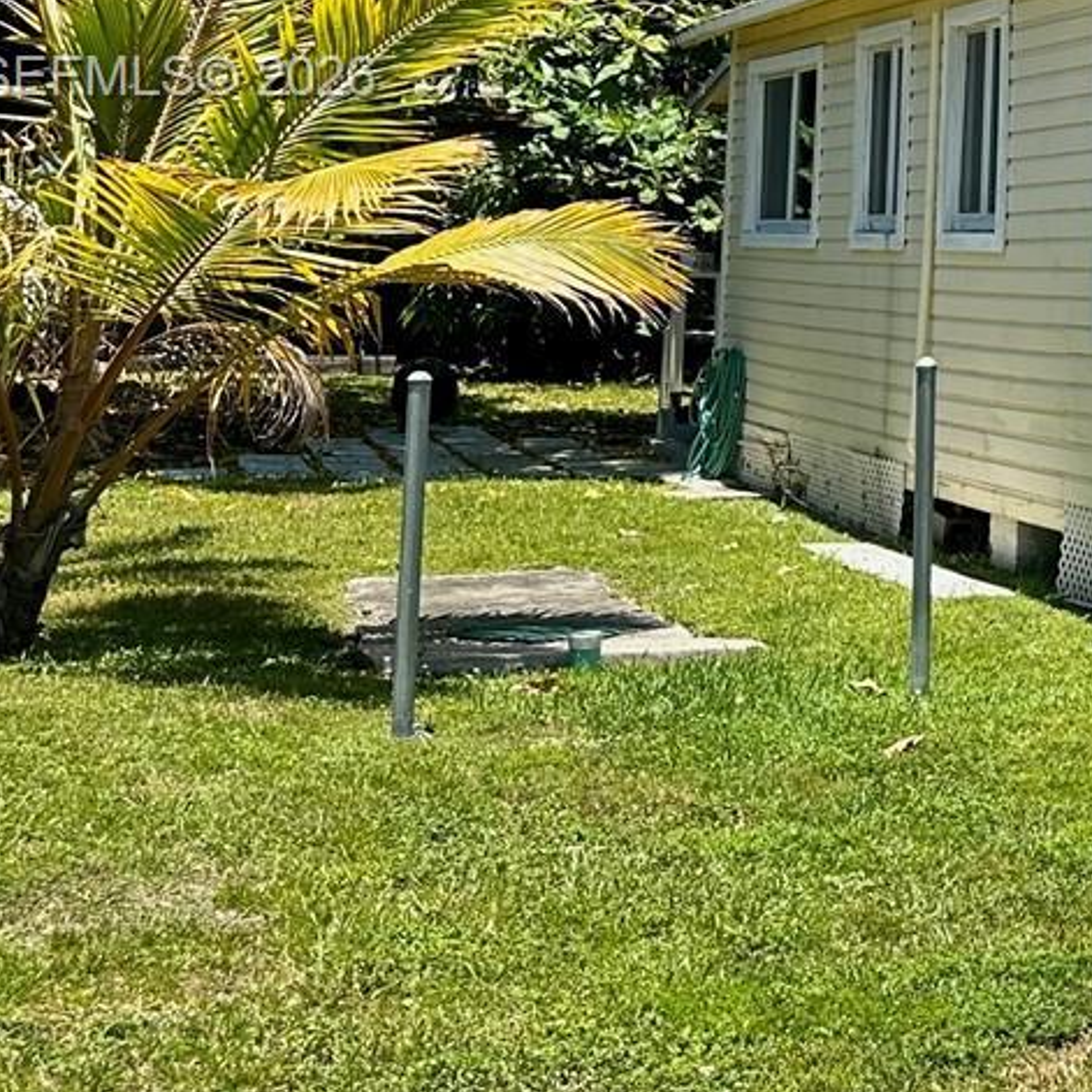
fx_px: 2570
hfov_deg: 21.2
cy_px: 81
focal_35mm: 72
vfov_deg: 23.3
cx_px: 1509
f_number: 1.78
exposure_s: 1/1144
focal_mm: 6.86
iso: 80
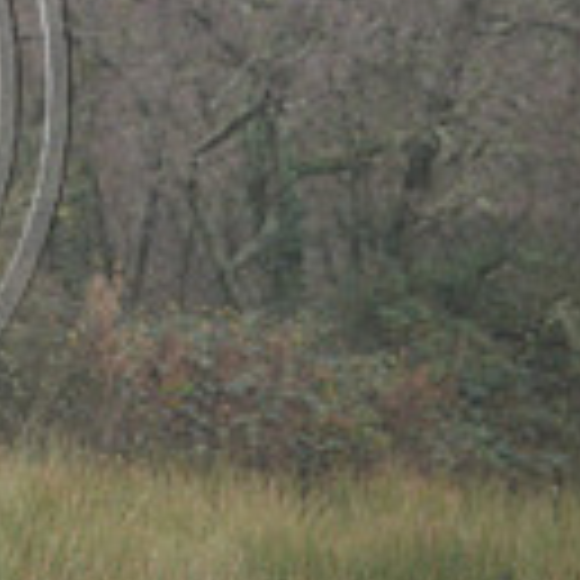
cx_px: -445
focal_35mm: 590
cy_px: 27
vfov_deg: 3.0
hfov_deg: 3.0
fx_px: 11184
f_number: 2.8
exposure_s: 1/800
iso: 1600
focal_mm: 155
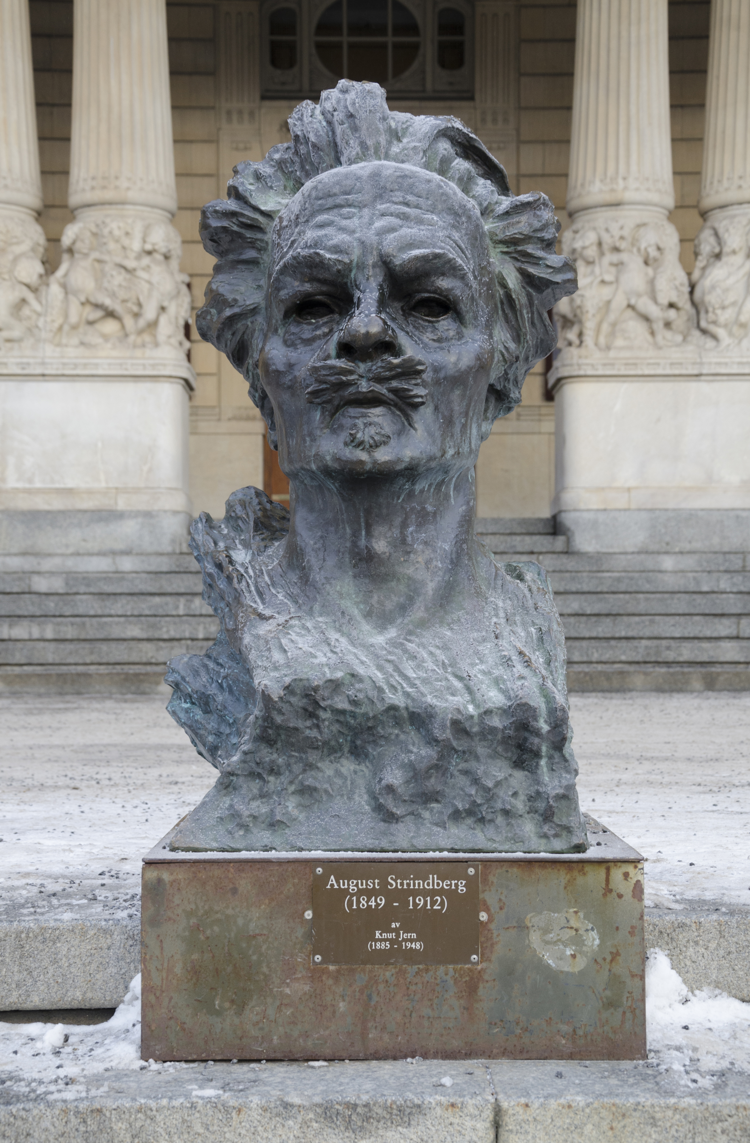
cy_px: 572
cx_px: 375
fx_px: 1990
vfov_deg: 32.0
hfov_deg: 21.3
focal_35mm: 63
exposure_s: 1/160
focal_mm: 42
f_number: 7.1
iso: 400
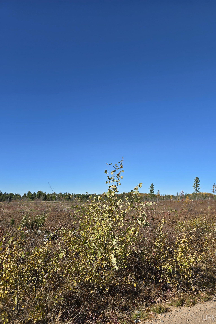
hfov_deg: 53.0
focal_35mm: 24
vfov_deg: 73.7
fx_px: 216
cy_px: 162
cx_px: 120
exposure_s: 1/871
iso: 12
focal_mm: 6.3
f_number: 1.7
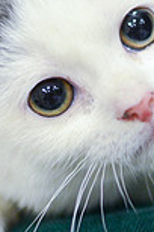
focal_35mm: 219
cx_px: 142
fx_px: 1412
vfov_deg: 9.4
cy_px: 196
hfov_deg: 6.2
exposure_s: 1/125
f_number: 1.4
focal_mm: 50
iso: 1600
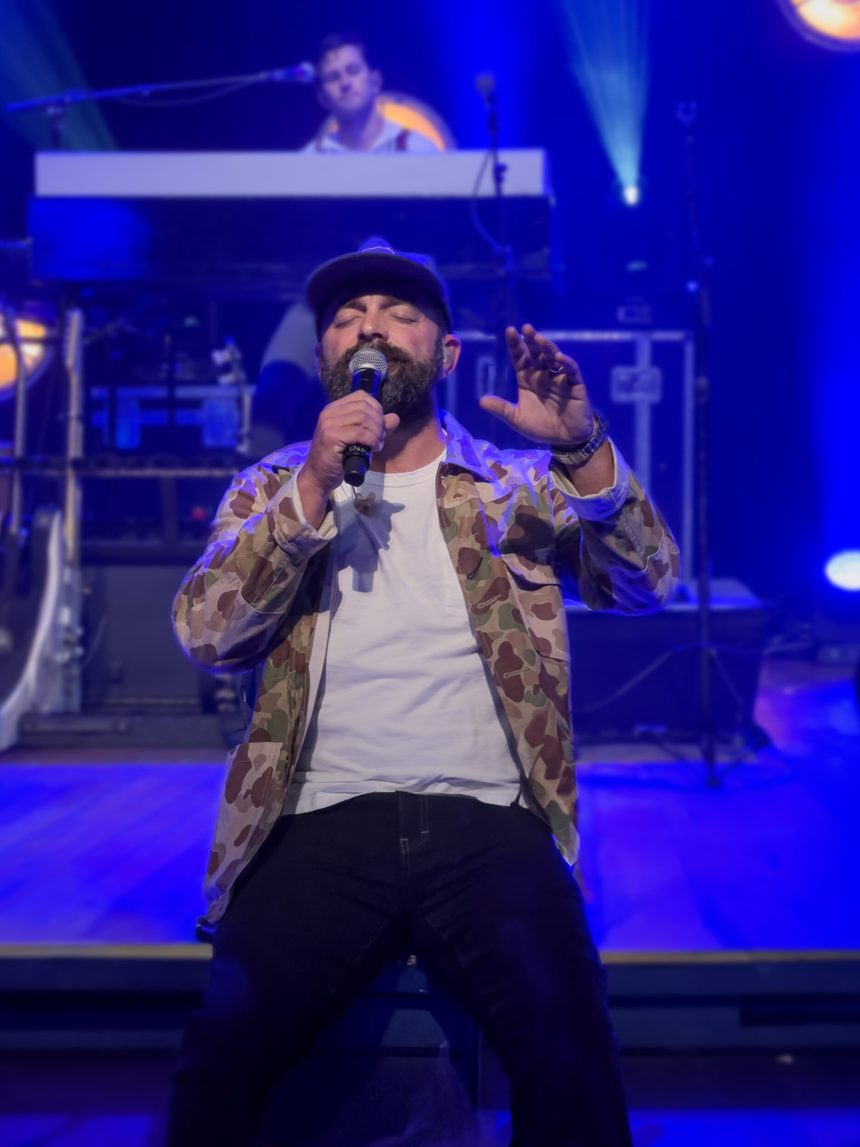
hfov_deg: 18.7
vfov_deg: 24.7
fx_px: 2617
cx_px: 434
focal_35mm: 79
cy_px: 579
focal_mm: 9
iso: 320
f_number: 2.8
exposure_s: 1/60
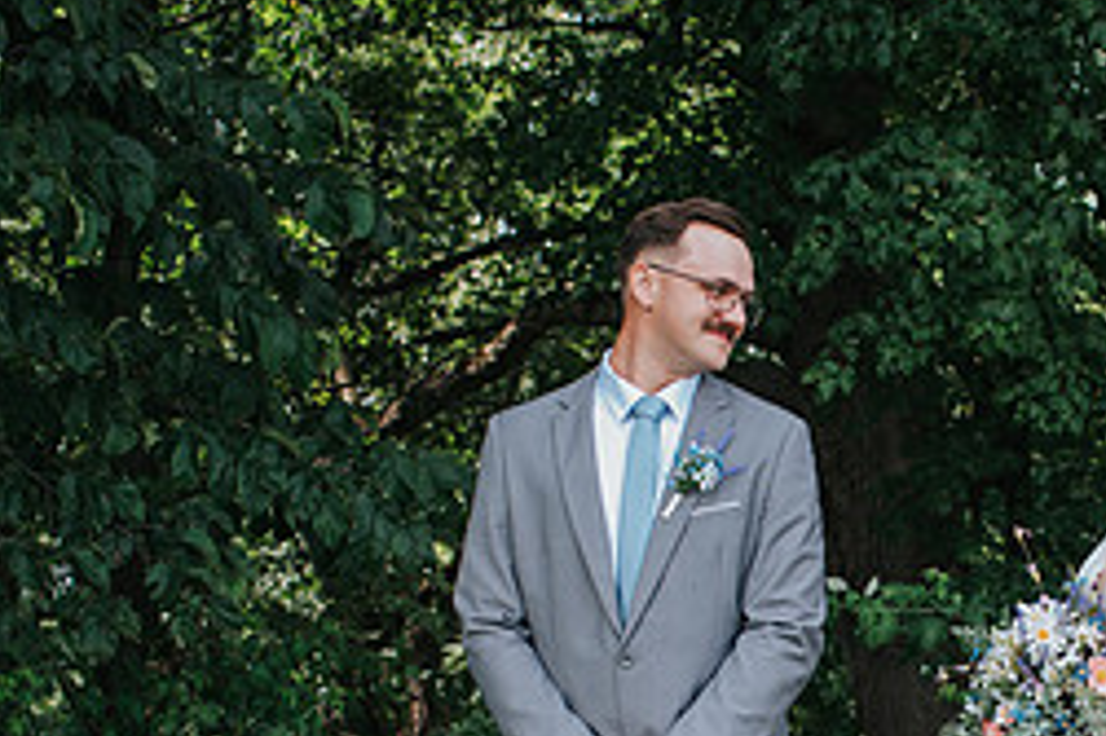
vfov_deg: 16.5
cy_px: 747
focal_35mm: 81
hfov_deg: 24.5
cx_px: 956
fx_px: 2487
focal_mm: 35
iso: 100
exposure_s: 1/200
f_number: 2.8
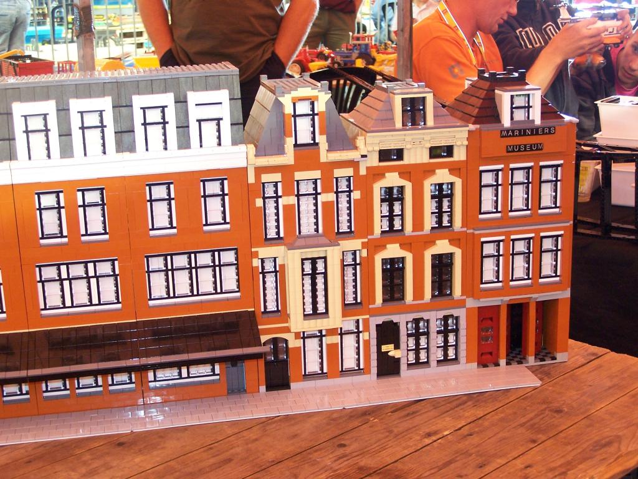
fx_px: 1087
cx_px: 319
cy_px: 240
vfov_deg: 24.8
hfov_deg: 32.7
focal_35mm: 59
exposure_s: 1/3
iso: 140
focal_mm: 9.8
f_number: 3.1
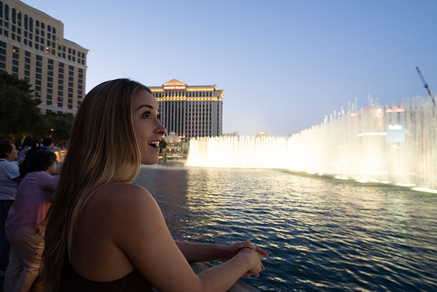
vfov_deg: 57.3
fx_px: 267
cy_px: 146
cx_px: 218
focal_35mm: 22
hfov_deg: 78.6
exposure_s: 1/60
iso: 2500
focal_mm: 22
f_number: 5.6
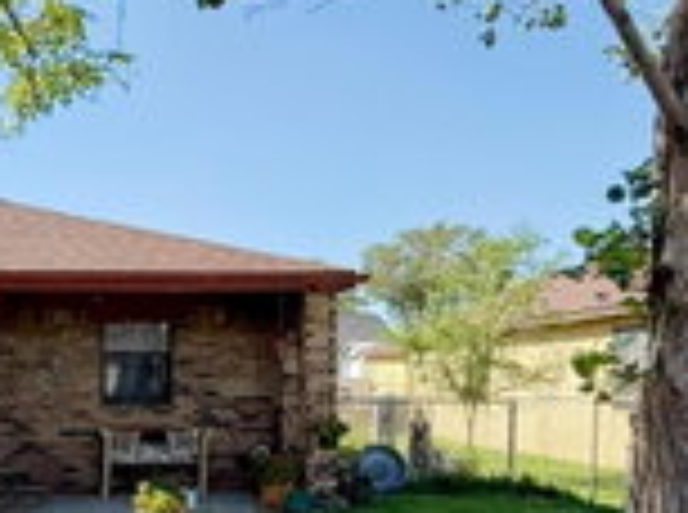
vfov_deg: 30.3
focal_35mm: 47
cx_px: 126
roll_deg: -0.4
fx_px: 932
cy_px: 374
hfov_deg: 38.8
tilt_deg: -0.1
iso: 50
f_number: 2.2
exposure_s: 1/1431
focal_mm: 2.22
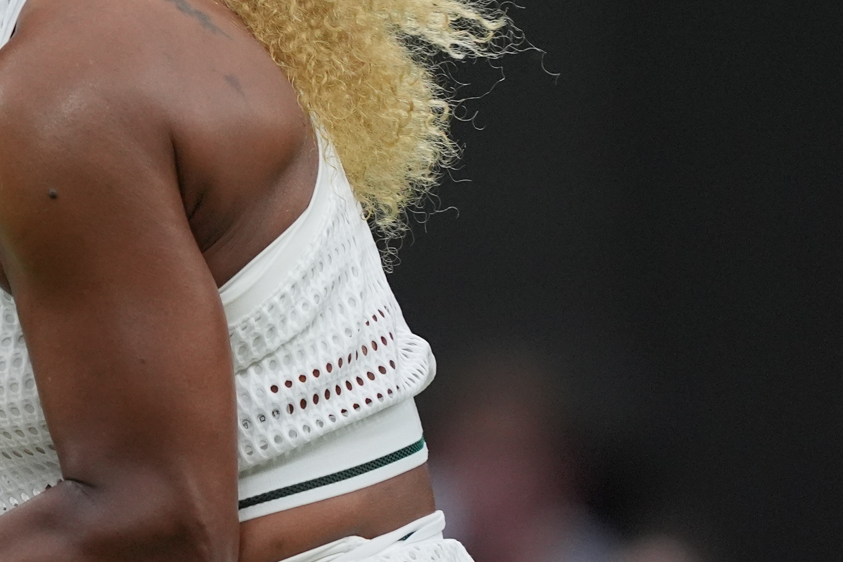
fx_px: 27696
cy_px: 233
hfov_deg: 1.7
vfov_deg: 1.2
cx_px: -231
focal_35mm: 1183
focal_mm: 400
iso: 3200
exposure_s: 1/2000
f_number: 3.2
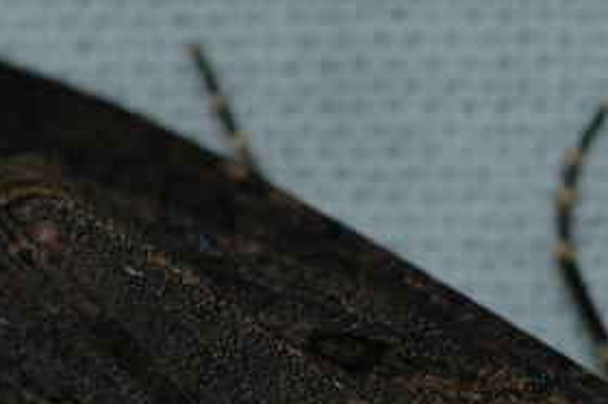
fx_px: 9121
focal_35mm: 541
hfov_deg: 3.8
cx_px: 445
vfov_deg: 2.5
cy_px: 513
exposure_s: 1/250
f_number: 8
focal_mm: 105
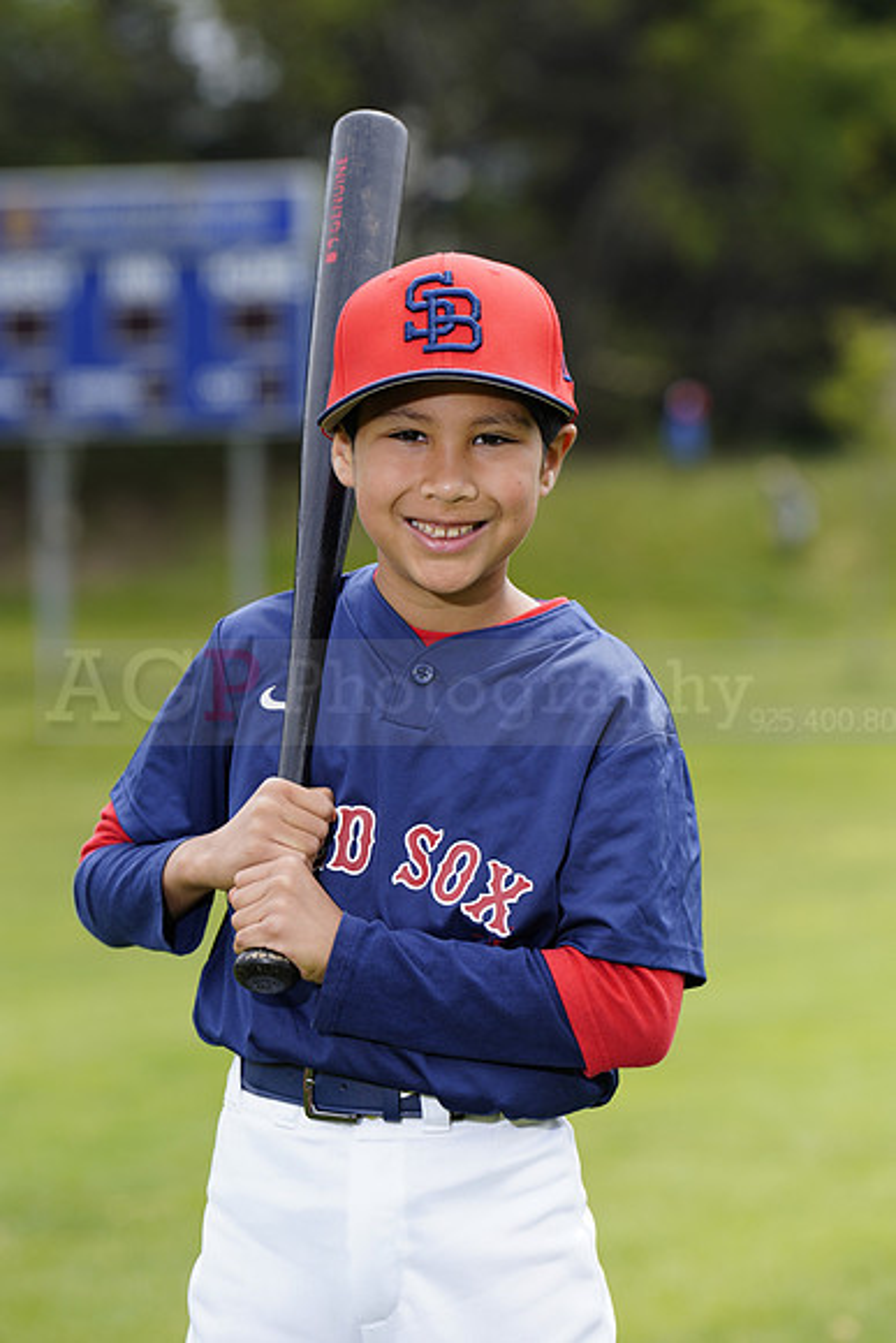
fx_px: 7462
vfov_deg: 10.3
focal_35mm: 200
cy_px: 672
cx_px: 448
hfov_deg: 6.9
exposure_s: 1/250
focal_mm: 200
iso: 100
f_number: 6.3
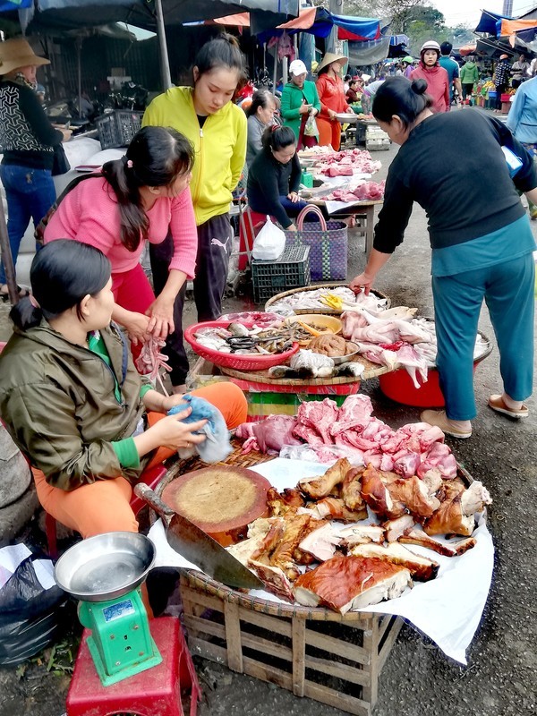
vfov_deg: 56.8
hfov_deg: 44.2
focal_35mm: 32
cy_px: 358
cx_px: 268
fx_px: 662
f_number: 2.2
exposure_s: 1/50
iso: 80
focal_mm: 3.81
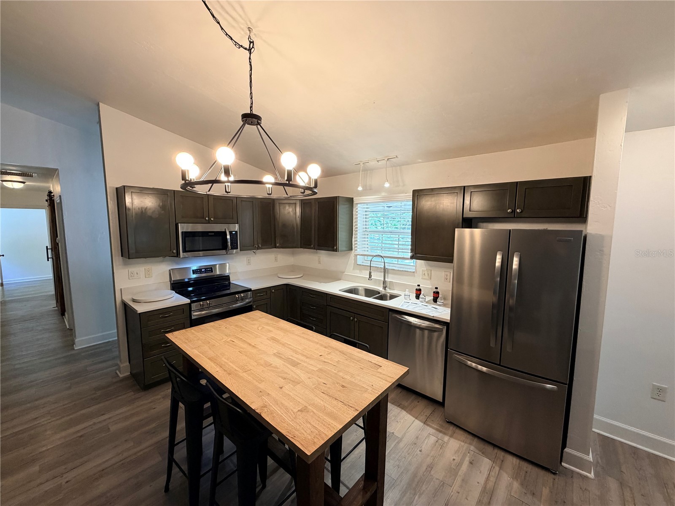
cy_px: 253
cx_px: 338
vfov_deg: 85.7
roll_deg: -0.3
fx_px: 273
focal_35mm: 14
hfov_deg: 102.1
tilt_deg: -6.0
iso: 200
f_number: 2.2
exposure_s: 1/60
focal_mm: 2.22
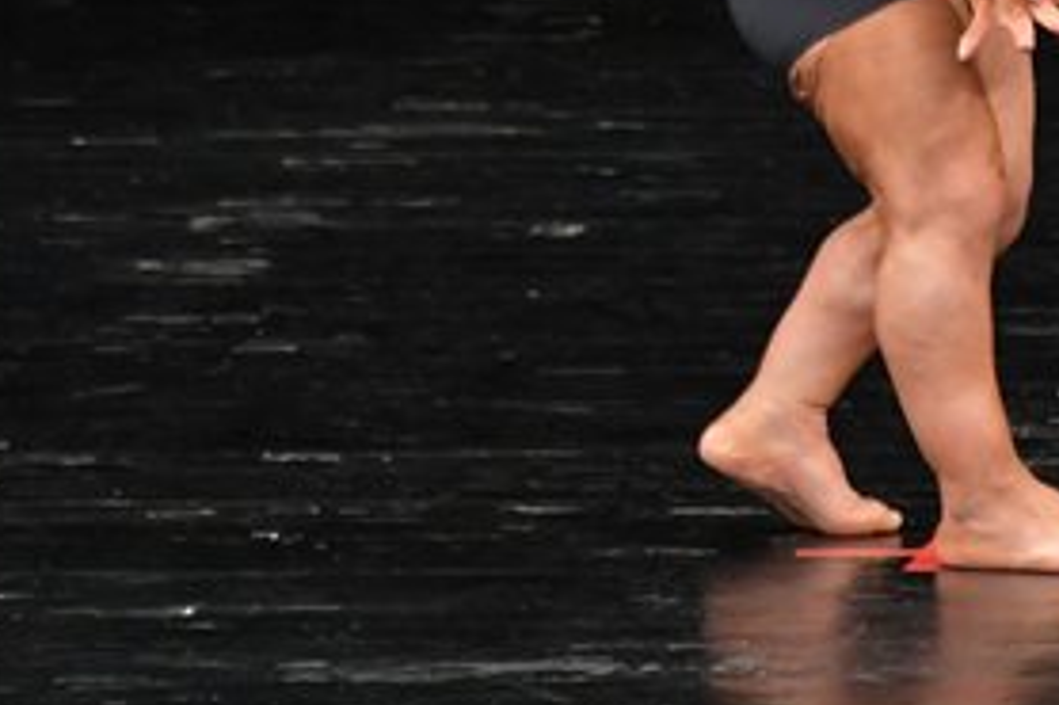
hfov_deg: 1.6
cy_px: -114
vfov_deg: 1.1
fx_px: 36924
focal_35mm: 1256
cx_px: 809
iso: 2500
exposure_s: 1/400
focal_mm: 300
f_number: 5.6
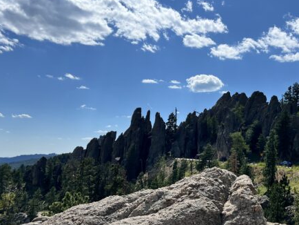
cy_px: 112
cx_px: 207
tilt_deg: +7.5
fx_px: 398
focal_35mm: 46
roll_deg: -1.8
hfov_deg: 40.5
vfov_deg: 31.5
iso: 50
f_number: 1.5
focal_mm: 5.7
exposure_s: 1/11364
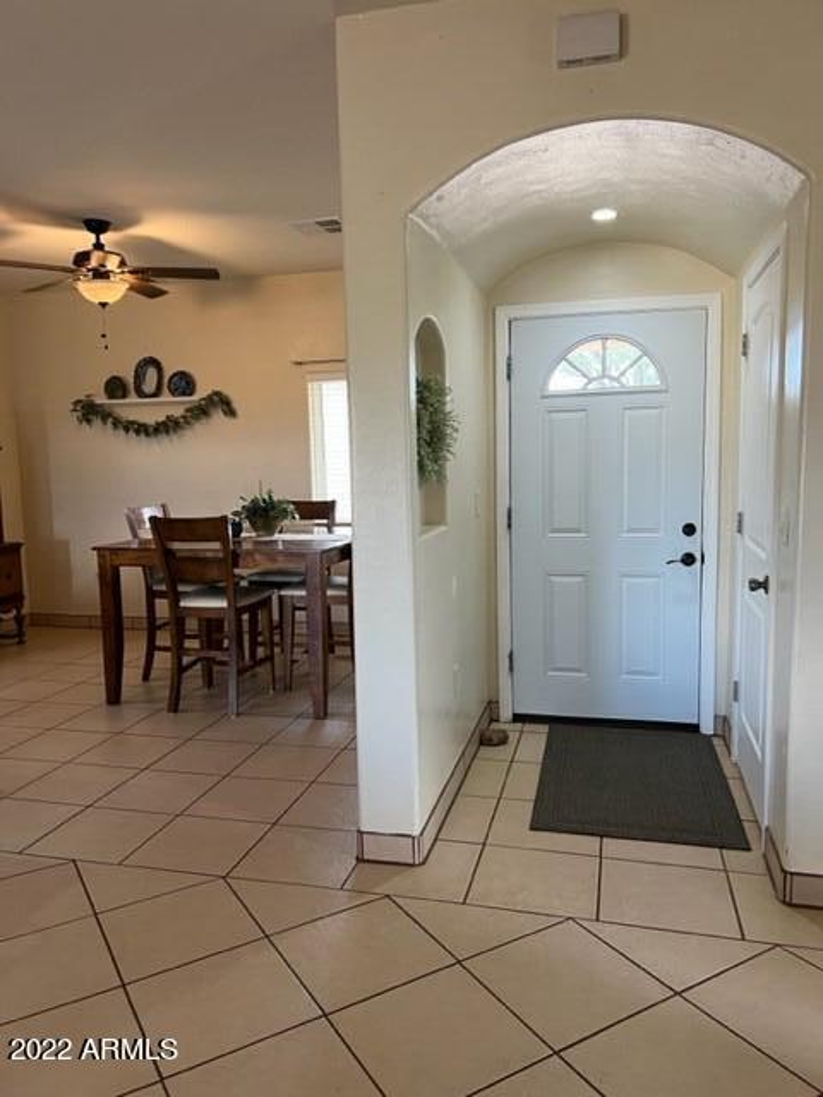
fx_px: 824
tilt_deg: -5.8
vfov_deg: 67.3
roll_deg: +2.3
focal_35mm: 26
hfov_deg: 53.1
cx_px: 412
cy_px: 548
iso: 125
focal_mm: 5.7
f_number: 1.5
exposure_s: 1/60
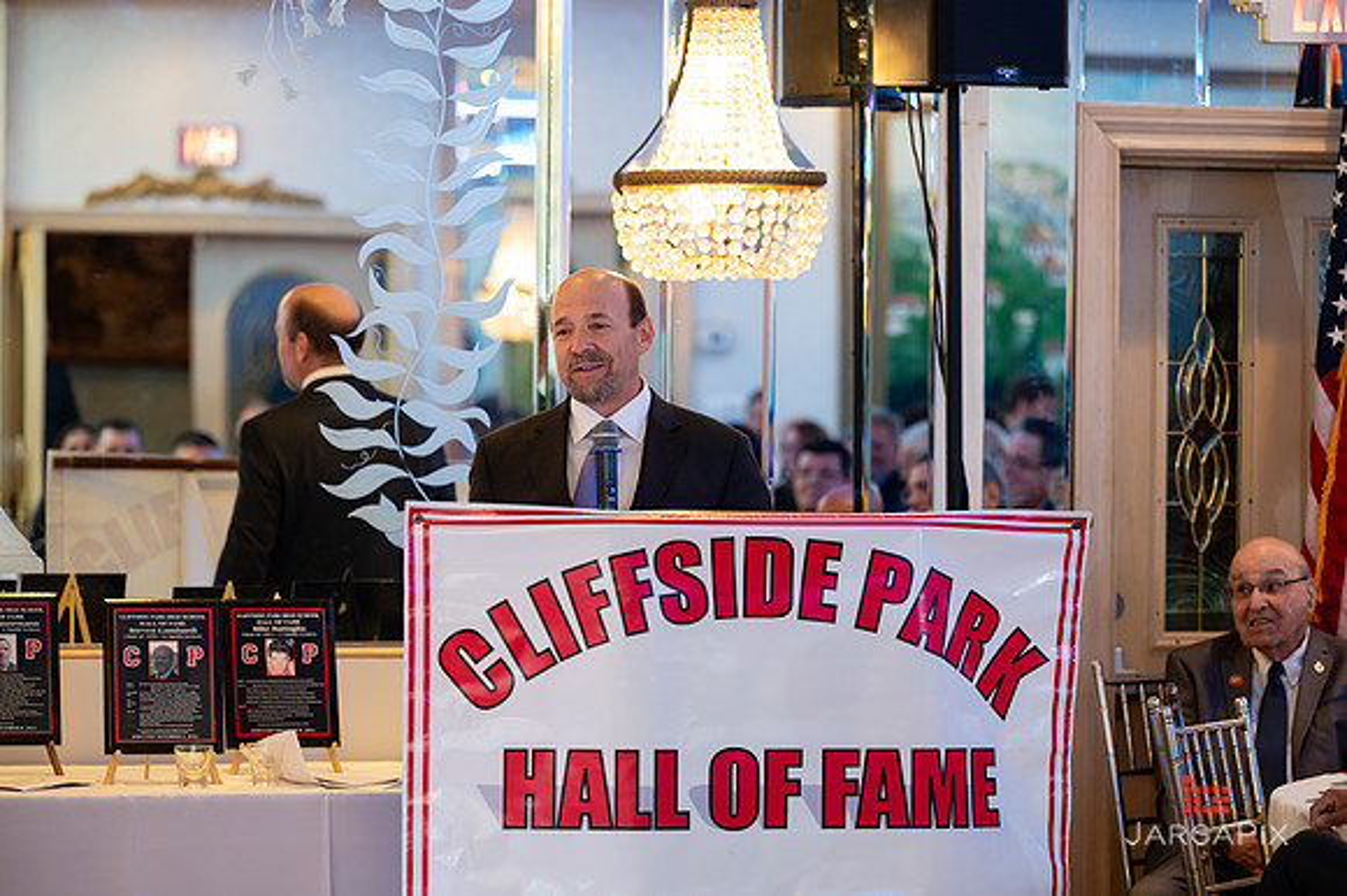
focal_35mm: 124
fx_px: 4627
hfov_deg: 16.6
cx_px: 674
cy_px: 448
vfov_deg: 11.1
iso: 1250
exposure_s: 1/125
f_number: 3.2
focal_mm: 120
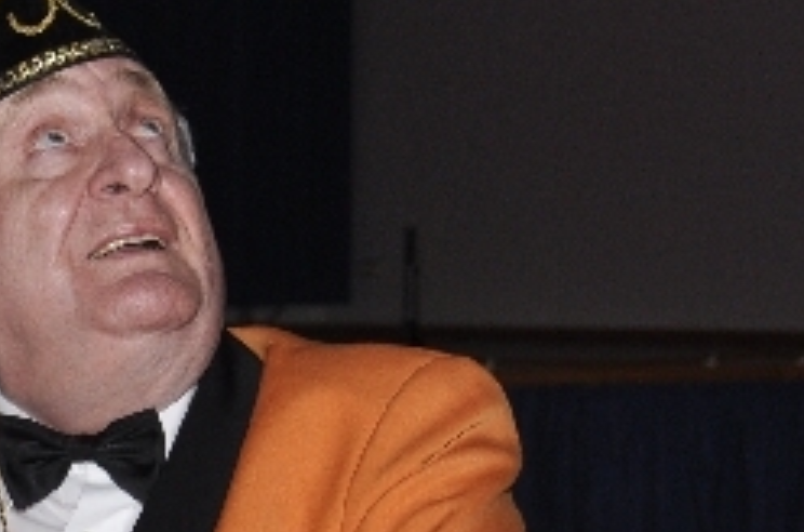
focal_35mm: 155
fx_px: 3453
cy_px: 417
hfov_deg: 13.2
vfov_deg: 8.8
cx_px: 78
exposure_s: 1/60
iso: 400
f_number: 5
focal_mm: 32
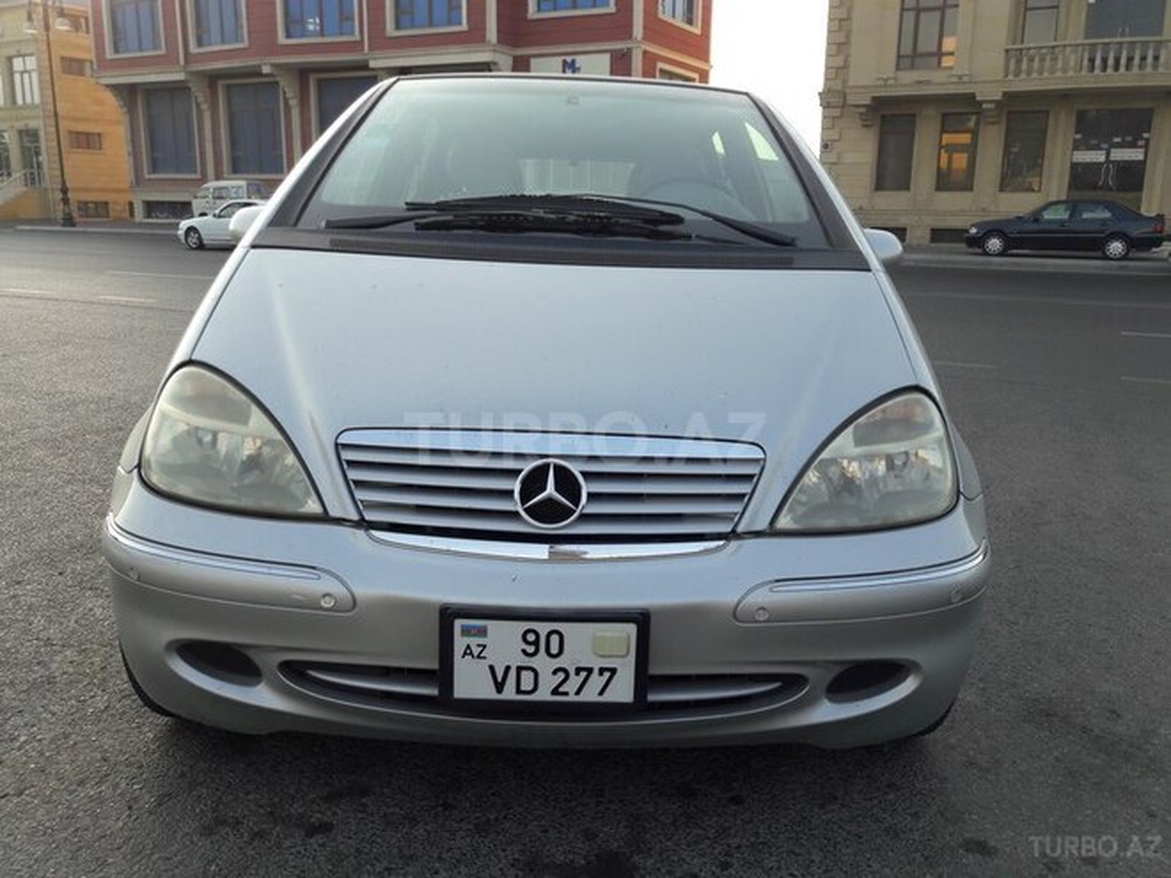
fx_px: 947
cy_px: 439
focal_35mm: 28
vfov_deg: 49.7
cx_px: 586
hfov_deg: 63.4
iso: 40
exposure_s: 1/398
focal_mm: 3.7
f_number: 1.9
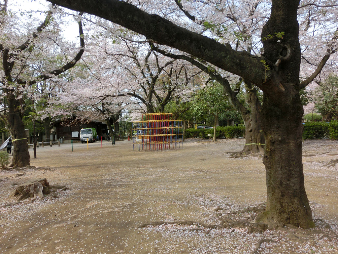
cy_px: 127
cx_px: 169
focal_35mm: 28
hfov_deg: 63.4
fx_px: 273
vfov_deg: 49.7
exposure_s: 1/500
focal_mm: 5
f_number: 3
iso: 80
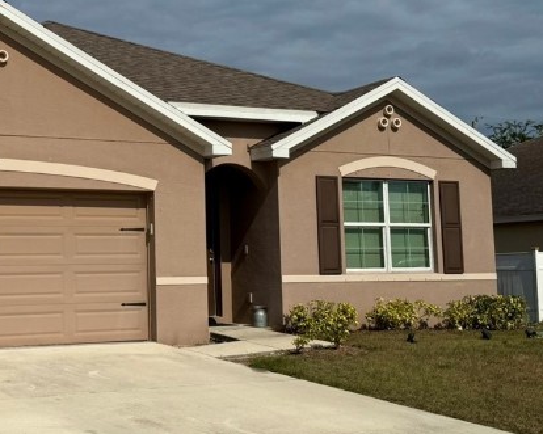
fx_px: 932
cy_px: 167
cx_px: 121
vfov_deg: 26.2
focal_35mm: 58
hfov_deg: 31.8
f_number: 1.78
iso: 64
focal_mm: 6.76
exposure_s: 1/14286
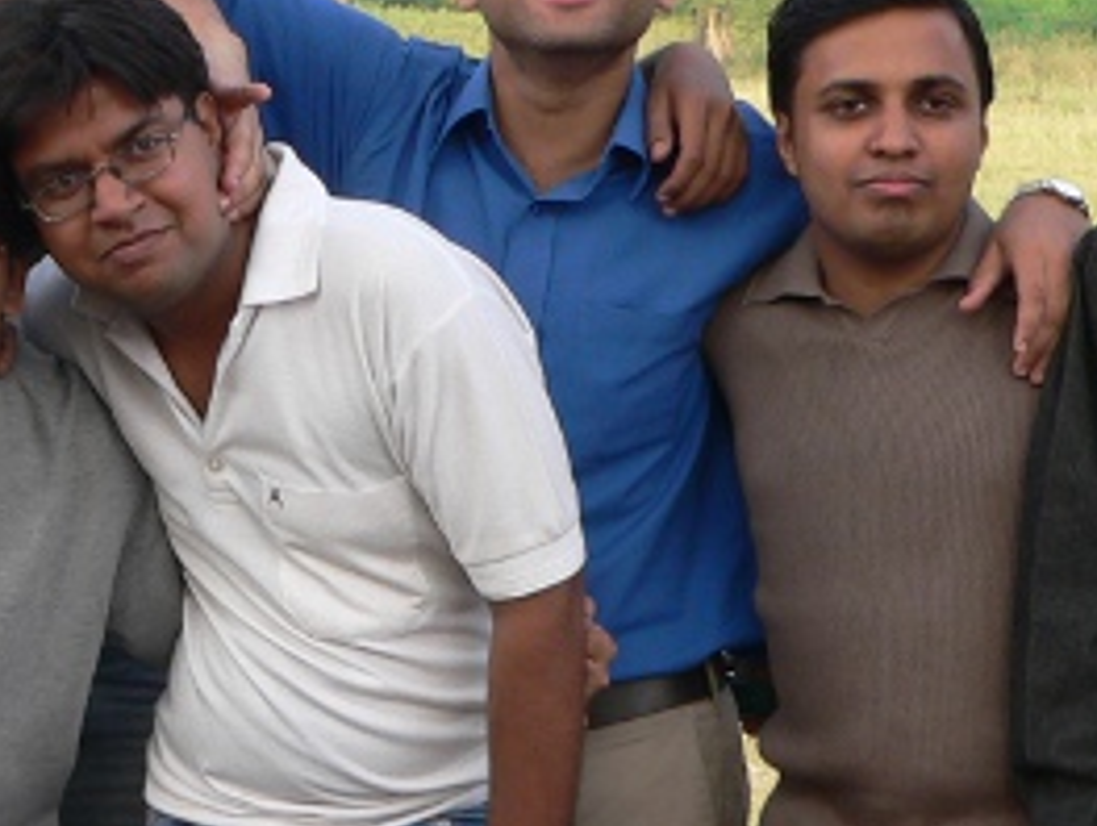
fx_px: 5204
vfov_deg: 9.1
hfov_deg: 12.0
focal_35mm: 164
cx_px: 192
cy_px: 371
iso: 80
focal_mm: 8.9
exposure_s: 1/125
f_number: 3.7
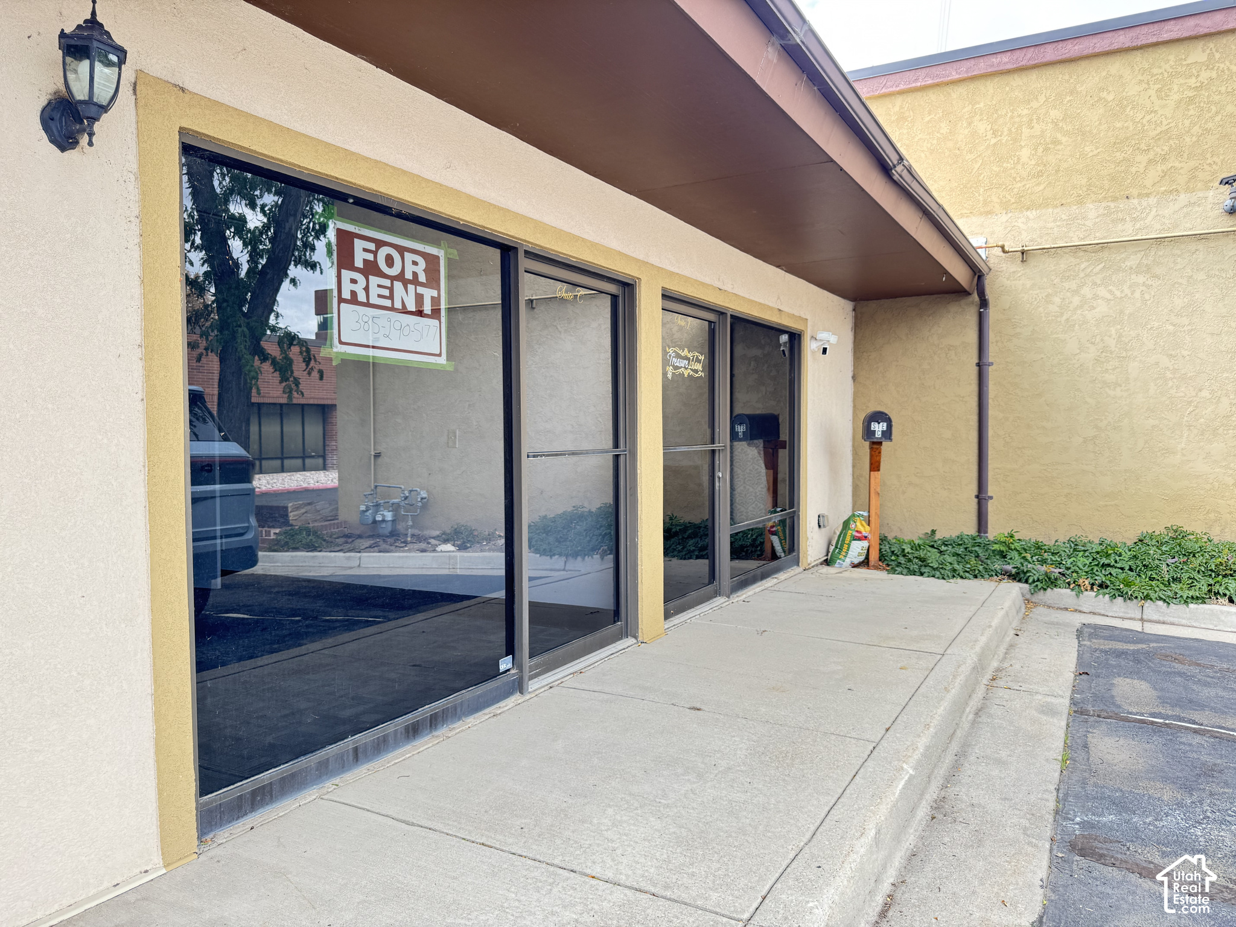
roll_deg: -0.1
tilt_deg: -3.3
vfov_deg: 56.8
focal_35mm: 24
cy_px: 464
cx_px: 618
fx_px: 857
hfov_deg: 71.6
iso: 80
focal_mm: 6.76
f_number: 1.78
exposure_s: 1/161
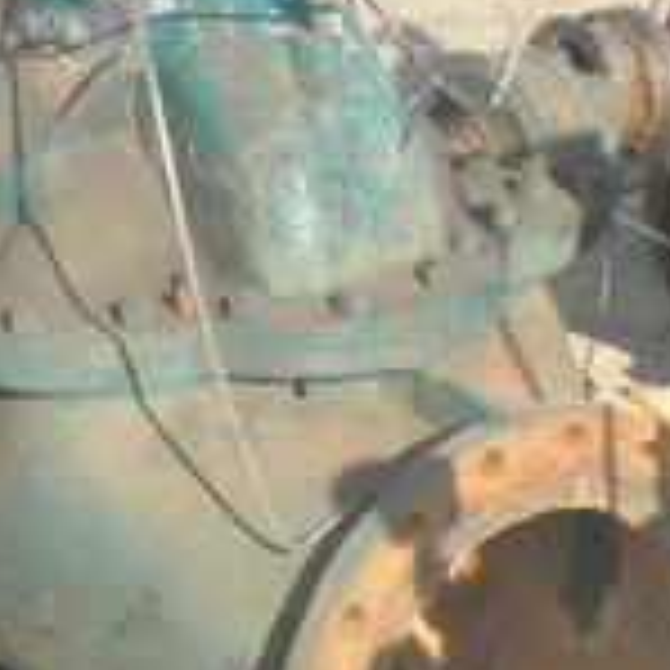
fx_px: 3788
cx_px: 162
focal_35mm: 173
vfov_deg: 10.1
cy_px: 396
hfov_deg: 10.1
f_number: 4
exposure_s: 1/400
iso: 64
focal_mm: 12.9
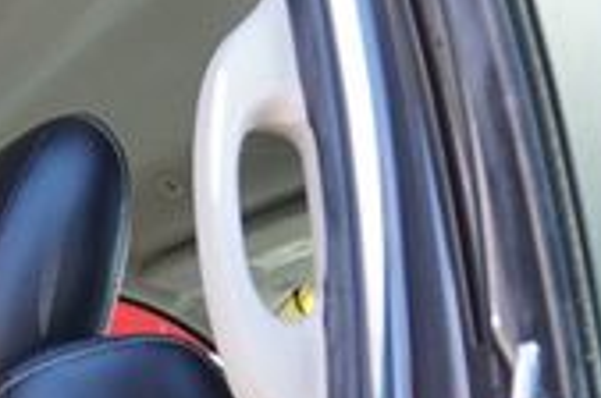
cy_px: 686
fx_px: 1516
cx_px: -484
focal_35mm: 91
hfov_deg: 17.9
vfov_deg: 13.6
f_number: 4
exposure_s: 1/60
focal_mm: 16
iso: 160
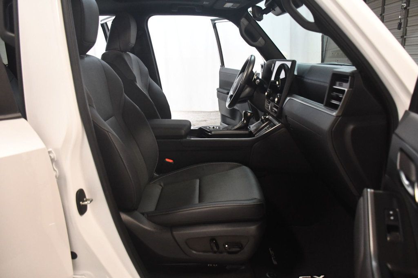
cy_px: 139
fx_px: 313
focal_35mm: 27
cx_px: 209
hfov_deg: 67.4
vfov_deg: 47.9
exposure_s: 1/100
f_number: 3.5
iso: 3200
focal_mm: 18
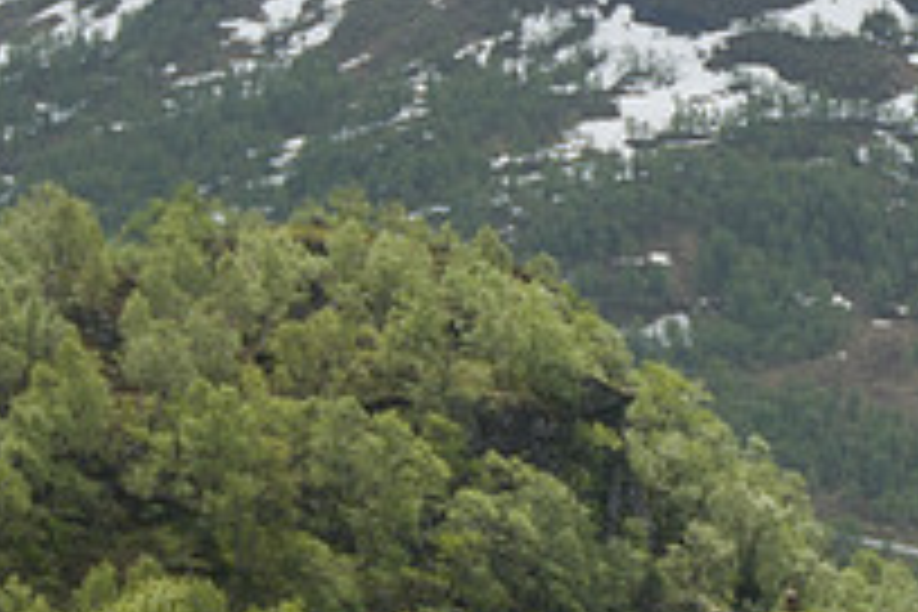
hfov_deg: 6.7
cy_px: 267
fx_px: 7726
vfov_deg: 4.5
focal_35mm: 303
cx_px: 1211
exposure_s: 1/400
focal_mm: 65
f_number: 5
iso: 100
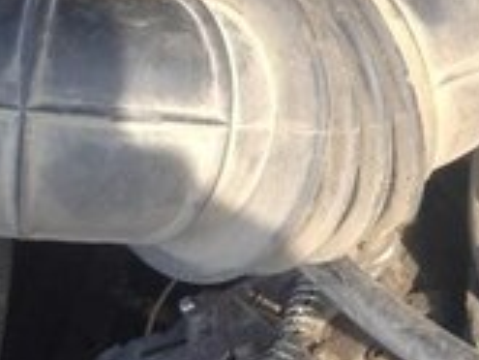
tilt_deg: -48.1
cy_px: 126
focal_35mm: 140
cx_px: 807
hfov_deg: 13.0
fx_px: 1939
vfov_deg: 10.6
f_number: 2.4
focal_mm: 4.28
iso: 50
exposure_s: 1/163
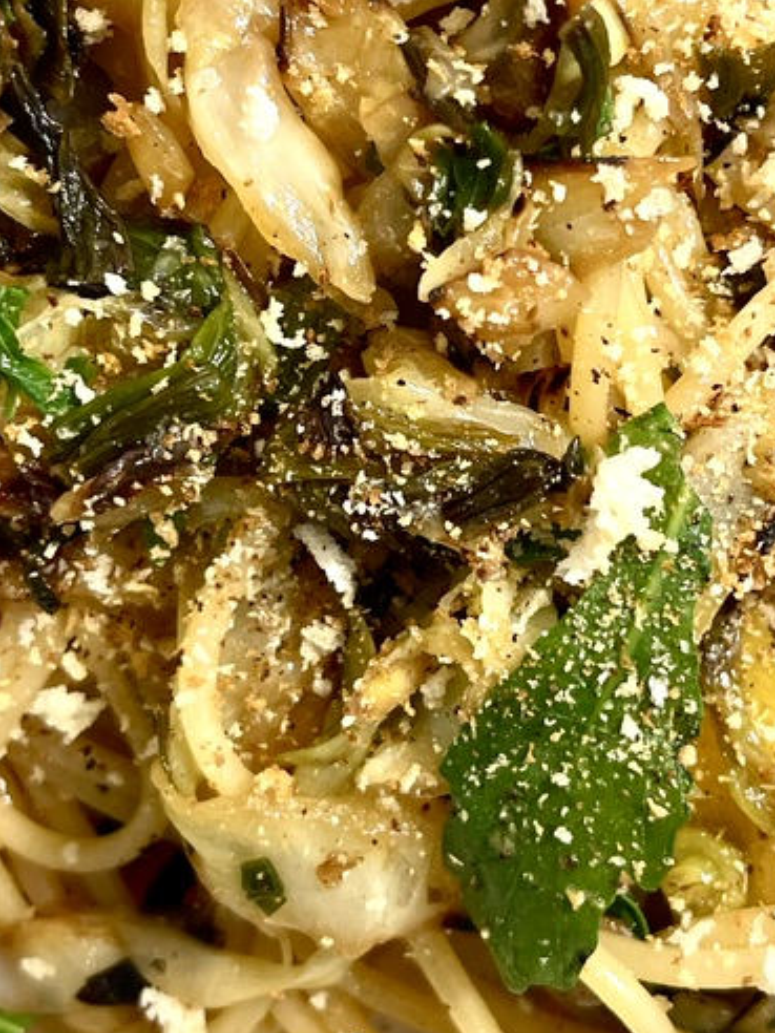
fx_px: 1940
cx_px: 449
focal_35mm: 65
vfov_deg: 29.4
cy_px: 267
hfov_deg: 22.6
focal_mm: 5.1
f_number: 1.6
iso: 64
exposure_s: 1/120
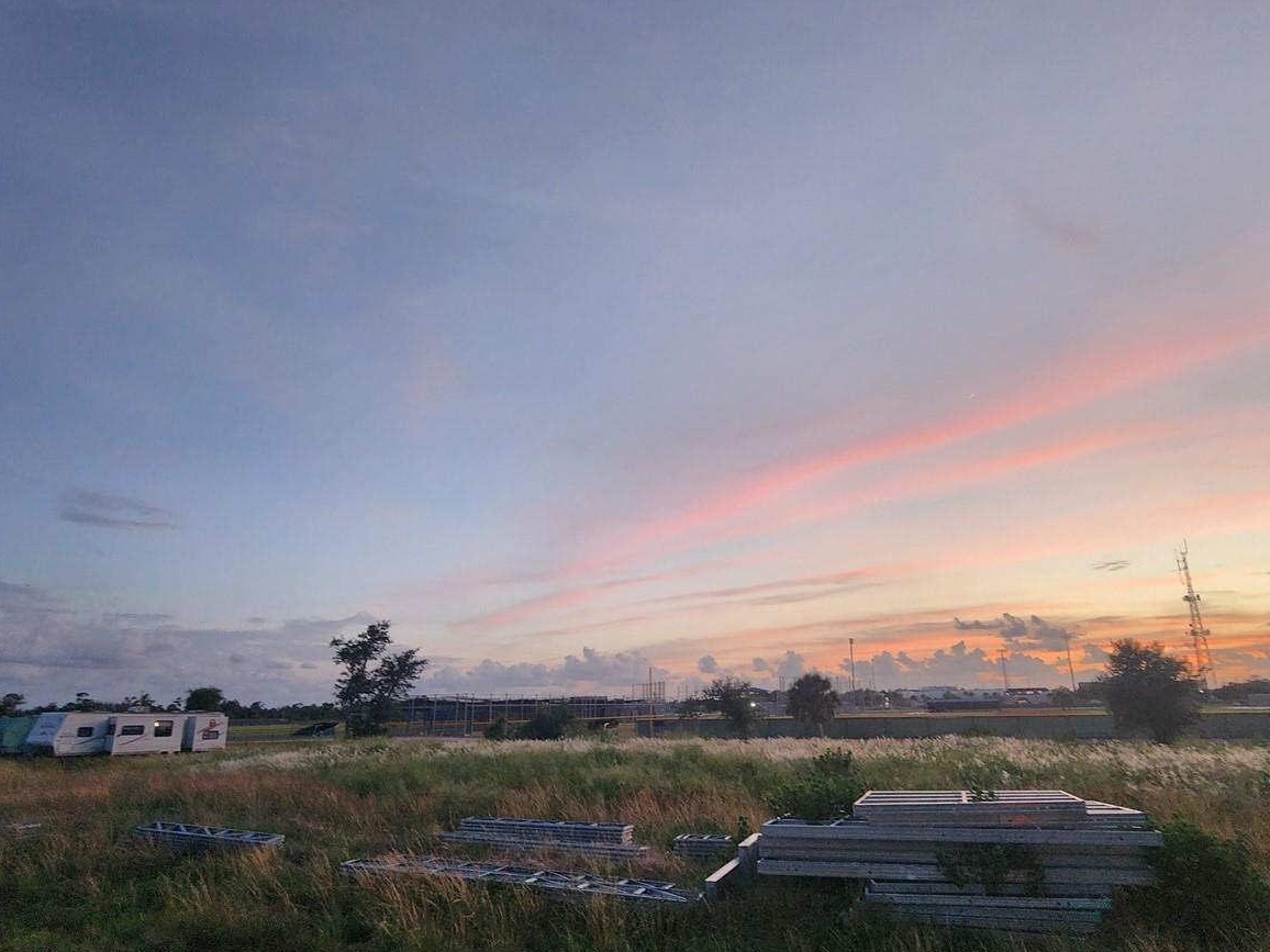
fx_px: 660
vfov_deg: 71.3
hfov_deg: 87.7
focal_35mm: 18
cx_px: 672
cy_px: 534
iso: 125
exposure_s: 1/50
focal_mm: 2.2
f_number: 2.2
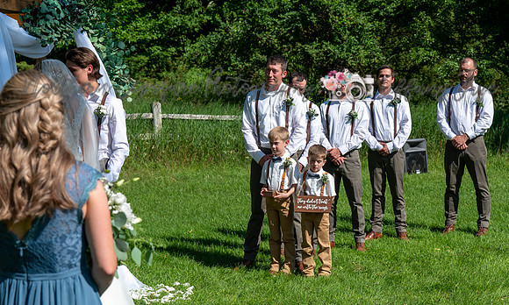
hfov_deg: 24.7
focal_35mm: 85
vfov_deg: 15.0
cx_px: 299
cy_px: 157
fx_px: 1161
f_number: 7.1
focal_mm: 70
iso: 100
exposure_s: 1/400
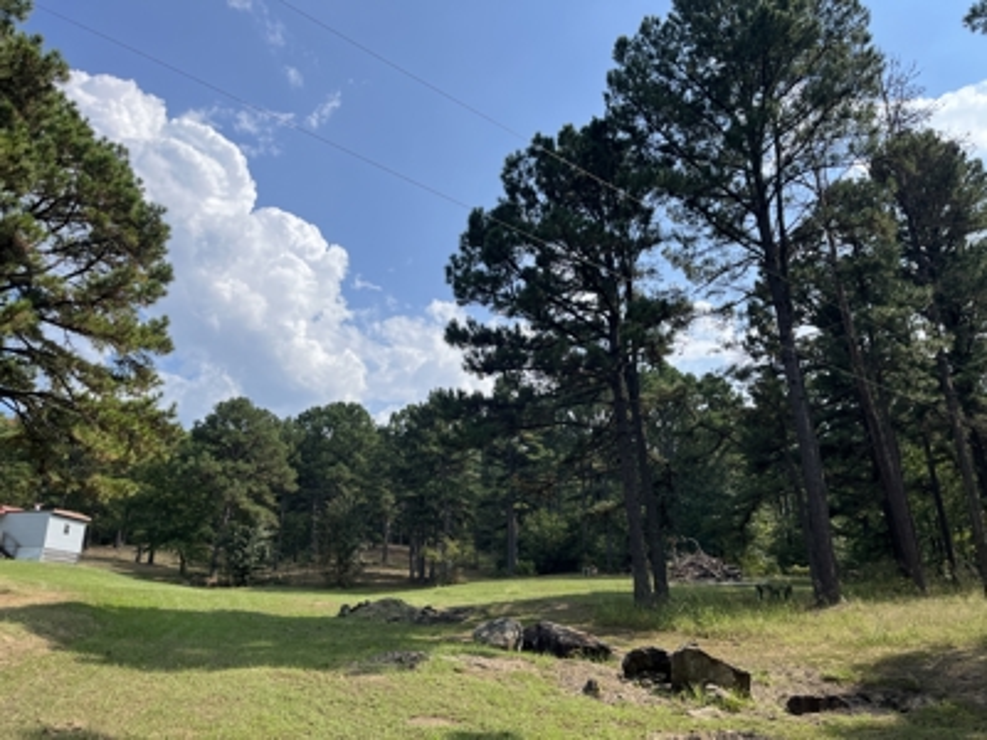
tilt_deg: +19.3
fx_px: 741
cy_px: 370
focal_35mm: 26
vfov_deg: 53.1
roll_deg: +0.8
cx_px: 494
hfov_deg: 67.3
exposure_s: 1/3521
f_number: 1.6
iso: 50
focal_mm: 5.1
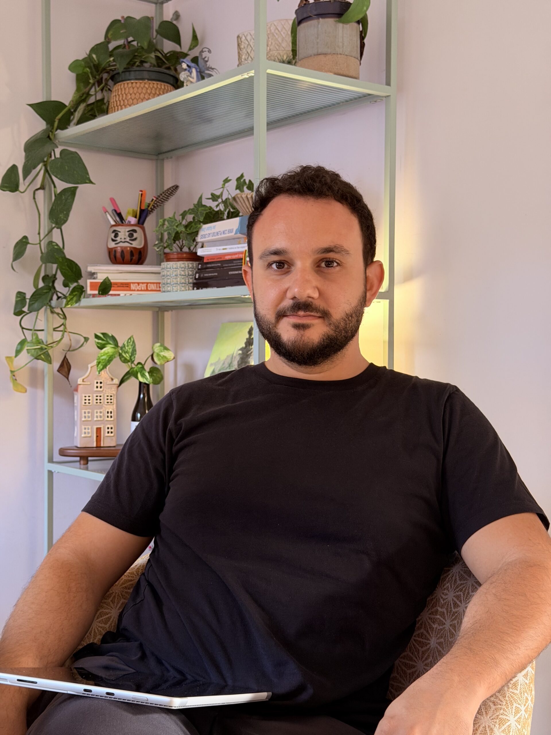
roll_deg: -1.2
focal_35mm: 48
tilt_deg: -0.1
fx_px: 1019
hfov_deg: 30.3
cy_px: 368
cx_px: 276
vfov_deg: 39.7
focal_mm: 6.76
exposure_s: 1/60
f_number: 1.78
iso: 160
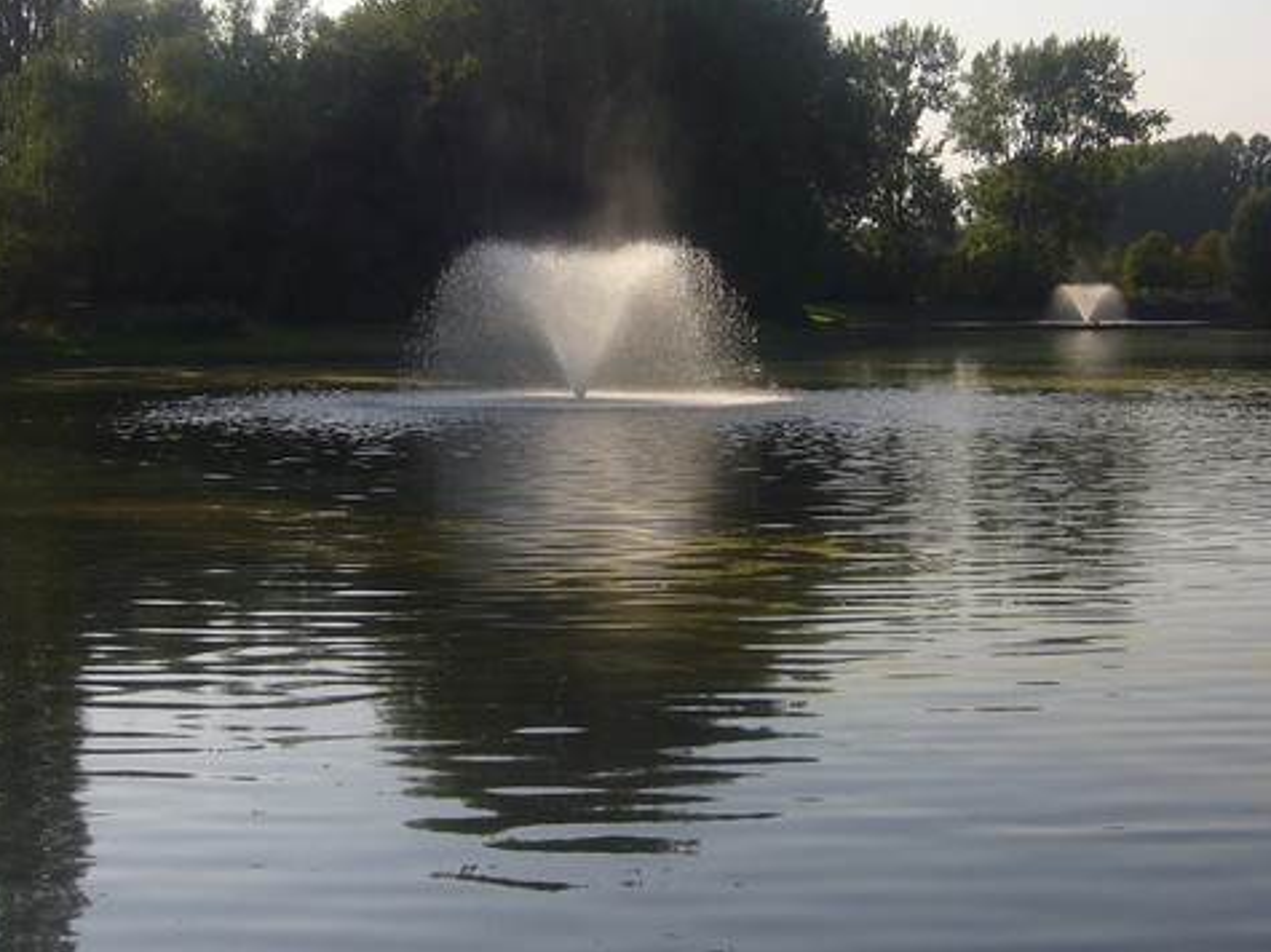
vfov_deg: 24.7
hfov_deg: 32.7
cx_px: 610
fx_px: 2166
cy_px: 305
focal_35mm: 59
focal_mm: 5.8
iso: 80
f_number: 5.6
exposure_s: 1/250
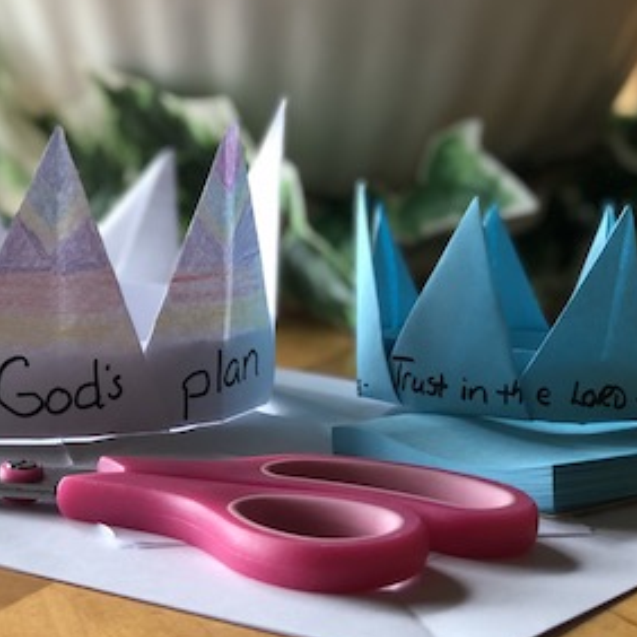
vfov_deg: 16.9
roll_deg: -1.3
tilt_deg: -12.9
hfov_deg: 16.9
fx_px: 2144
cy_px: 416
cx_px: 248
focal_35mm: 103
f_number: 2.8
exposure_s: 1/30
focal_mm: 6.6
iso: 40
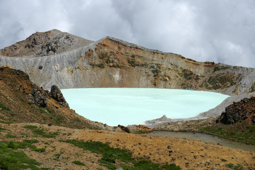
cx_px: 128
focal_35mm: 82
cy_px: 85
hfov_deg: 24.6
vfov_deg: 16.6
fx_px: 584
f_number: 8
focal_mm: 55
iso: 200
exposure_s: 1/800
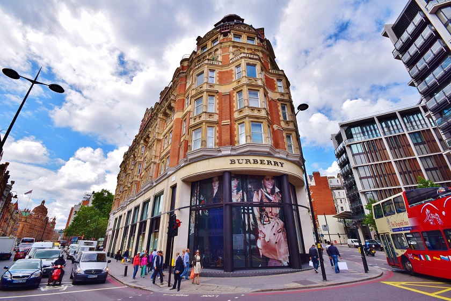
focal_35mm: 15
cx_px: 226
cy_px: 150
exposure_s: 1/400
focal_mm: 10
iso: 400
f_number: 11
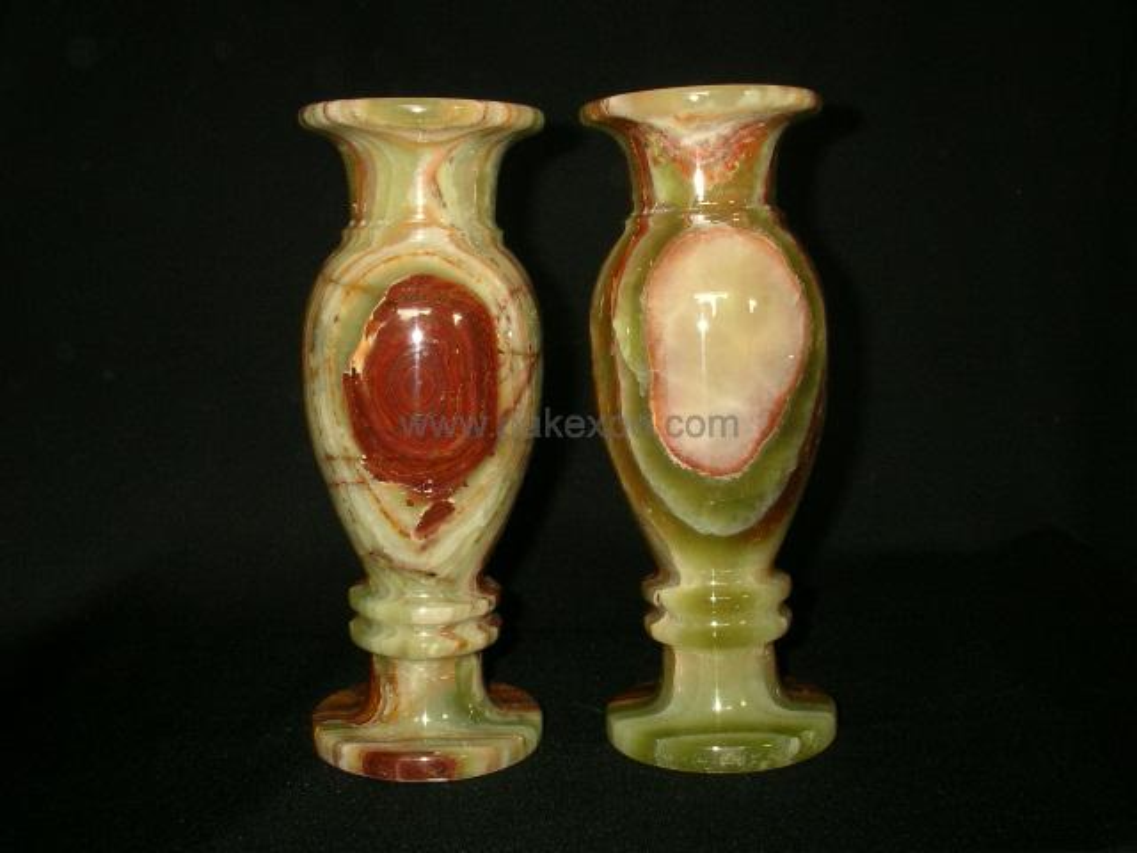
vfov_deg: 37.7
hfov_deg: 49.0
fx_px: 1248
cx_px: 568
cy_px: 426
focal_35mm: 38
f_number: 7
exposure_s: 1/31.6
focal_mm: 6
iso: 100
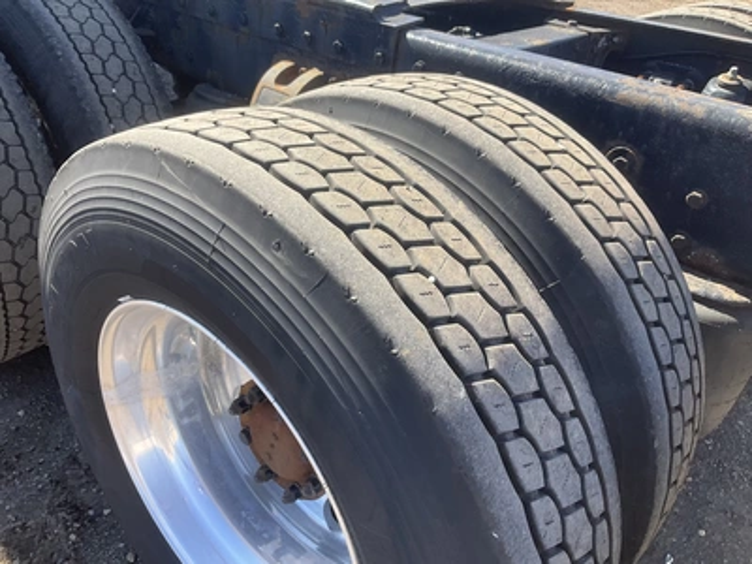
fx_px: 630
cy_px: 282
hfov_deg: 61.7
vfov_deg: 48.2
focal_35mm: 29
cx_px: 376
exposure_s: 1/394
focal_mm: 3
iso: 25
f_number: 1.8
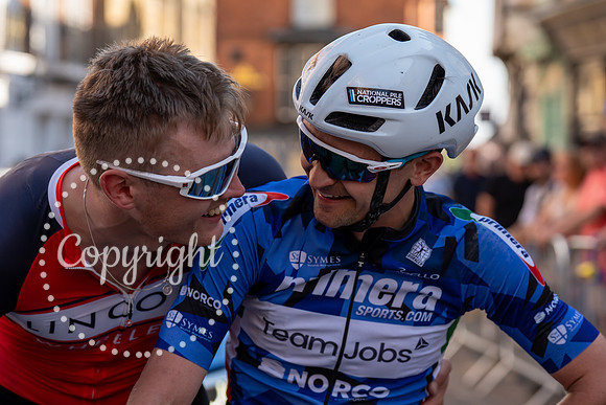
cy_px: 174
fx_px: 1688
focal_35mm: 100
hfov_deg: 20.3
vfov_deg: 13.7
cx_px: 345
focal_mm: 88
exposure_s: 1/1000
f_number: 4
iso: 500
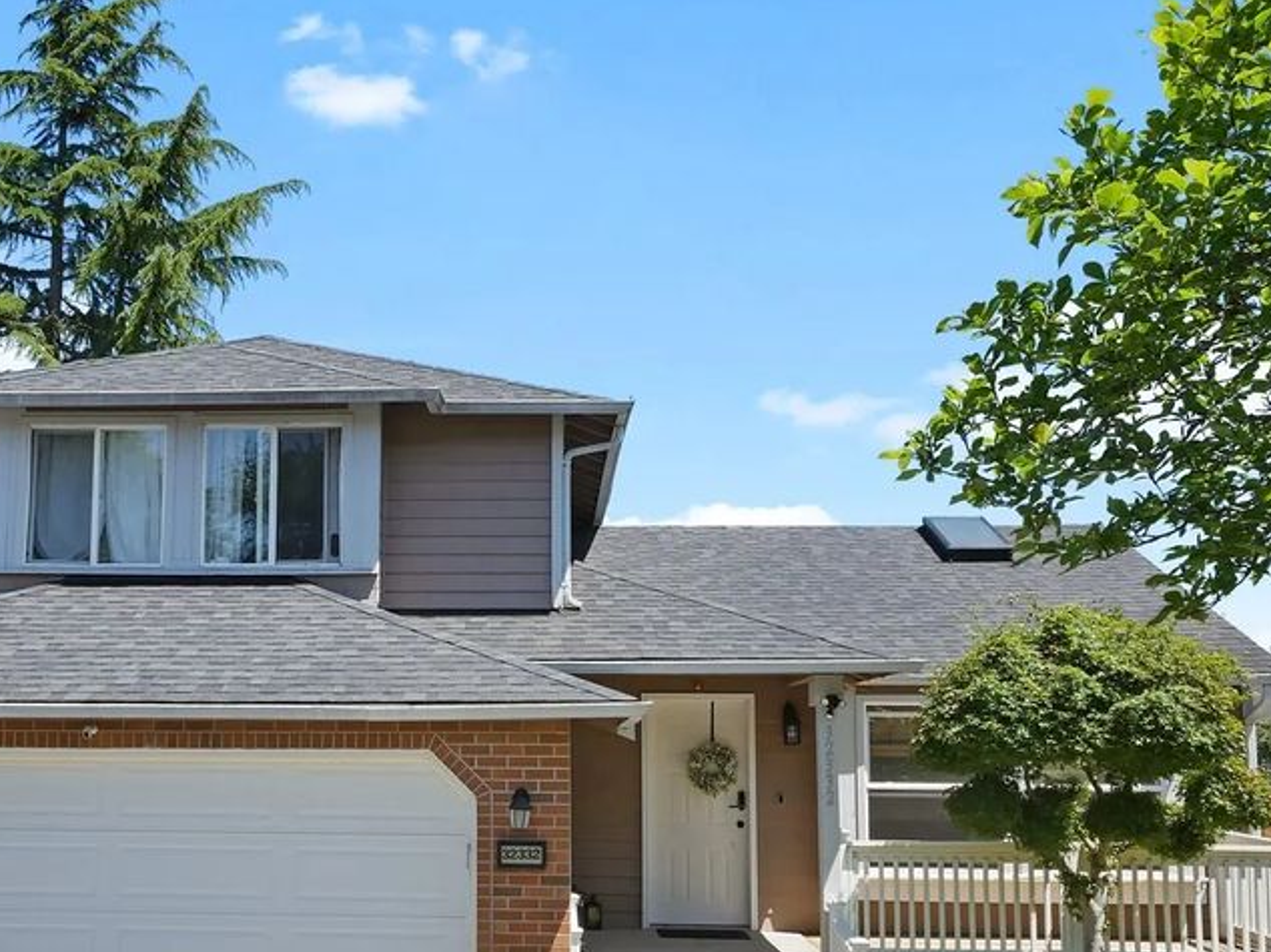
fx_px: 1542
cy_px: 699
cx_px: 417
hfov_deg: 44.1
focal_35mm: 42
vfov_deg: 33.7
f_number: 8
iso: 200
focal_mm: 13
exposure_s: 1/200
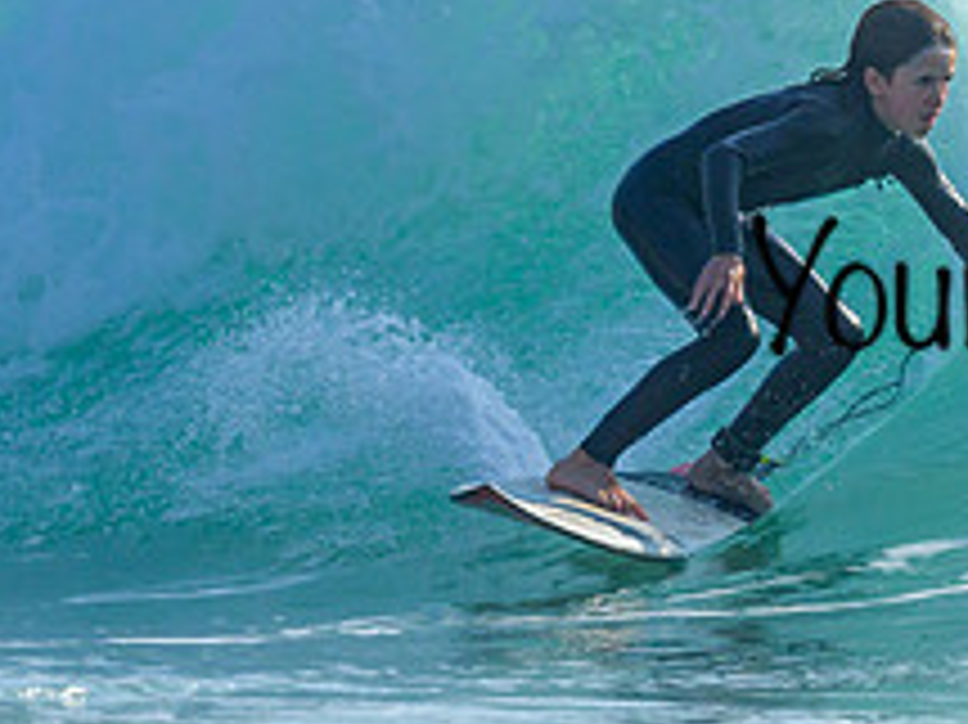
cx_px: 1213
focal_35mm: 2842
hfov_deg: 0.7
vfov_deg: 0.5
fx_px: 79429
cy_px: 138
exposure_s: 1/2000
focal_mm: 800
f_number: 6.3
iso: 280
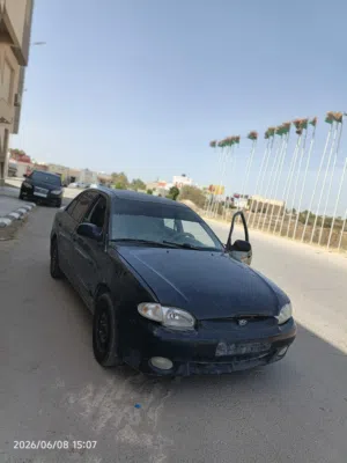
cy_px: 232
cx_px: 174
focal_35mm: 23
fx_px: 307
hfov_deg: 58.9
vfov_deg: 73.9
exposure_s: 1/559
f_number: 1.79
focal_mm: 4.71
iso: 71
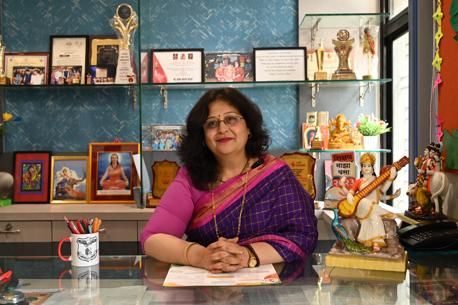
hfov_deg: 51.9
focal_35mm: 37
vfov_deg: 35.9
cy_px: 152
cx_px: 229
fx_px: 470
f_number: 4.5
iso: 2000
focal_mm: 37
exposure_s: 1/100
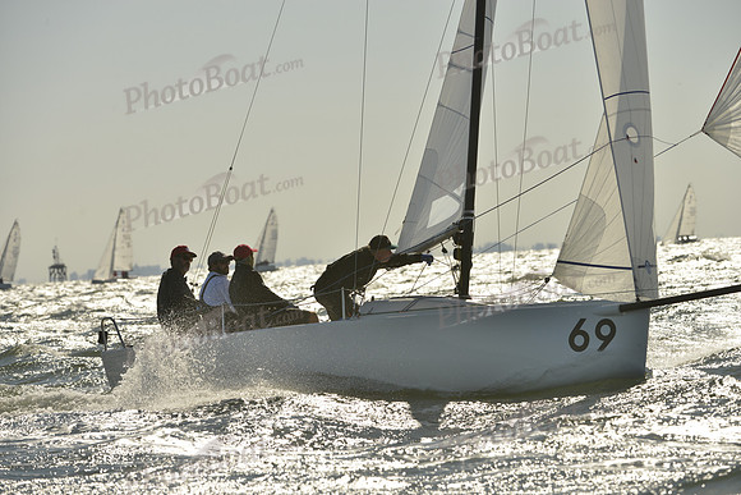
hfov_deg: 7.6
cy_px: 248
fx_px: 5559
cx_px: 370
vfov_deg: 5.1
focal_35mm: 270
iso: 280
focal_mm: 270
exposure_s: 1/1600
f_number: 9
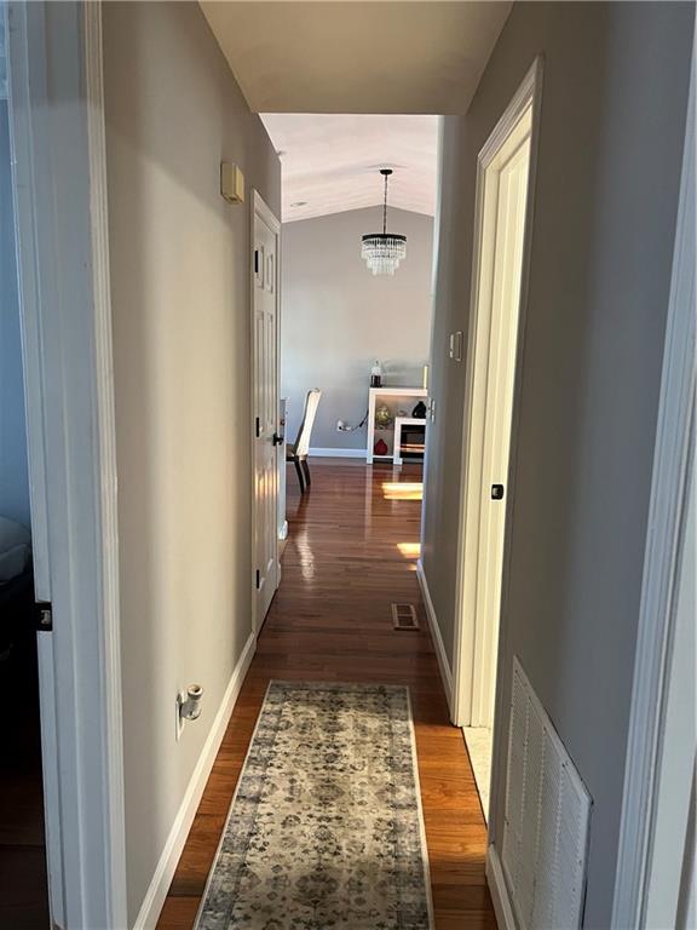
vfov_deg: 67.3
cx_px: 348
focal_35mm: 26
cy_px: 465
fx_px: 698
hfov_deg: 53.1
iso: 250
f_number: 1.5
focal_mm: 5.7
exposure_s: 1/60
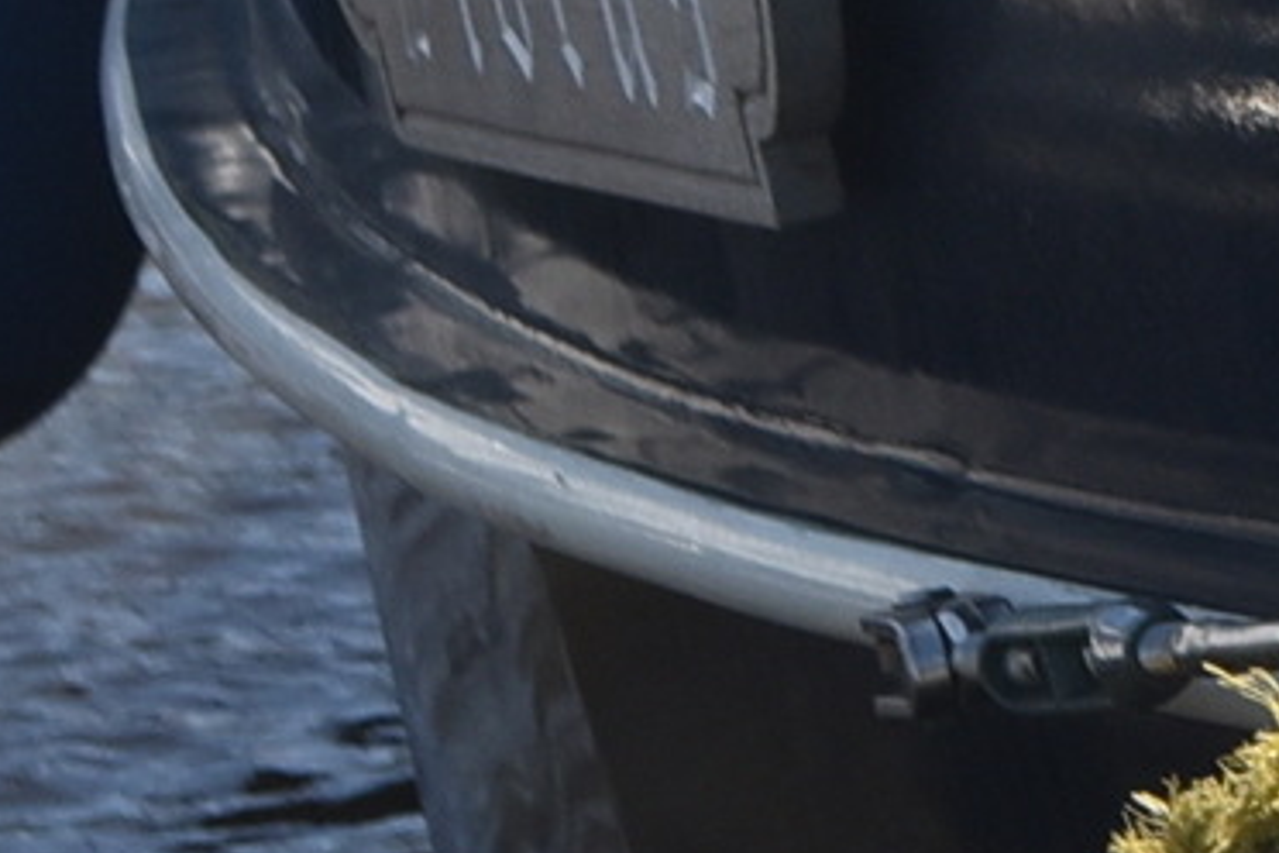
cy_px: -875
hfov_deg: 4.5
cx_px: 3840
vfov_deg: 3.1
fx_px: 15773
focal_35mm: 444
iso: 200
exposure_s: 1/400
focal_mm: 44
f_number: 10
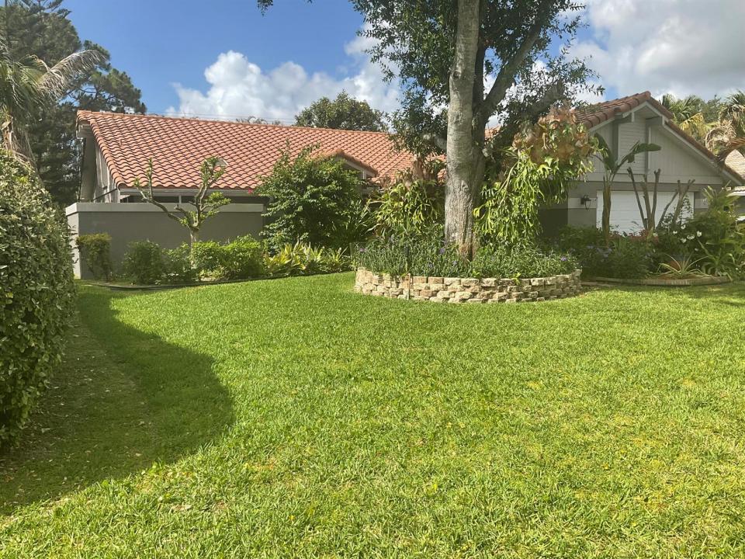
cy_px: 280
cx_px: 372
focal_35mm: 29
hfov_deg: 61.7
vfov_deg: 48.2
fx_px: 624
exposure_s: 1/1577
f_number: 1.8
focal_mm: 3
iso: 16
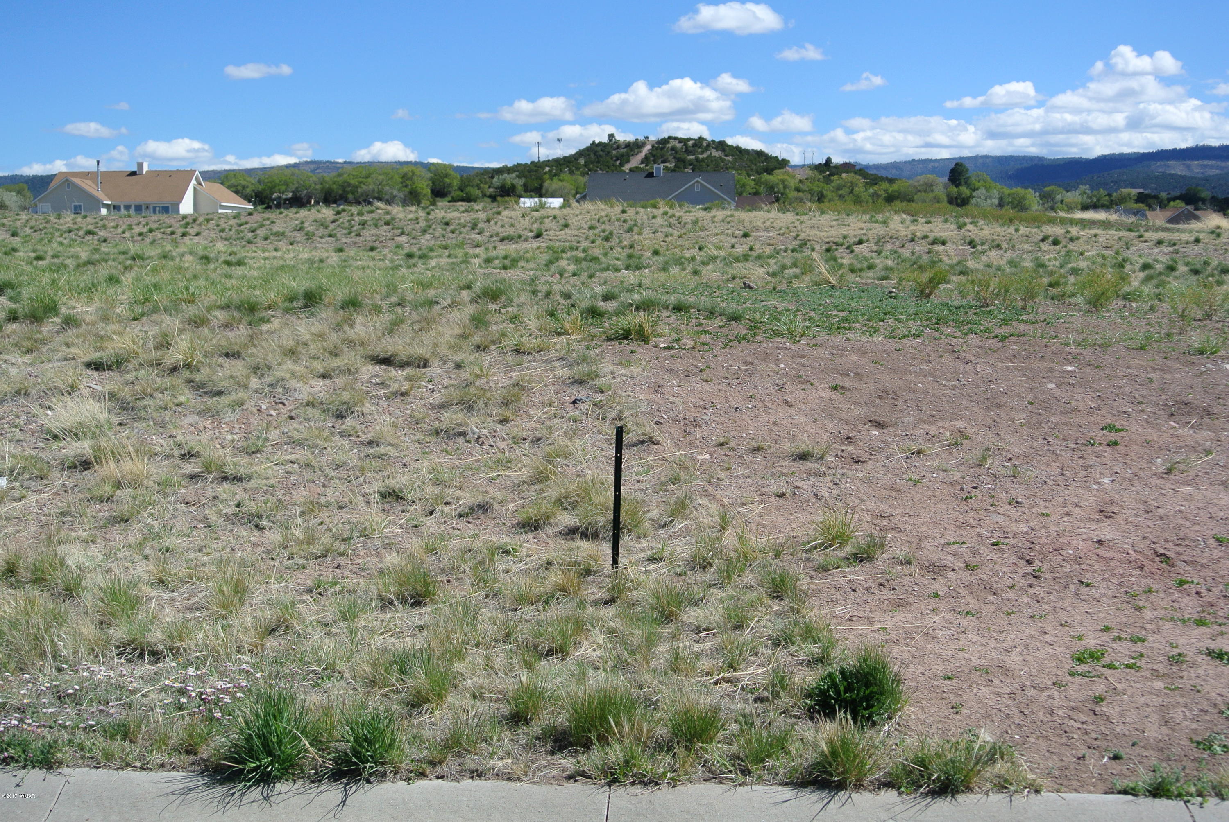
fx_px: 1606
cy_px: 411
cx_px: 614
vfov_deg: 28.7
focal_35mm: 47
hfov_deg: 41.9
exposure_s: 1/800
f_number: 5
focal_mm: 17.5
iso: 100
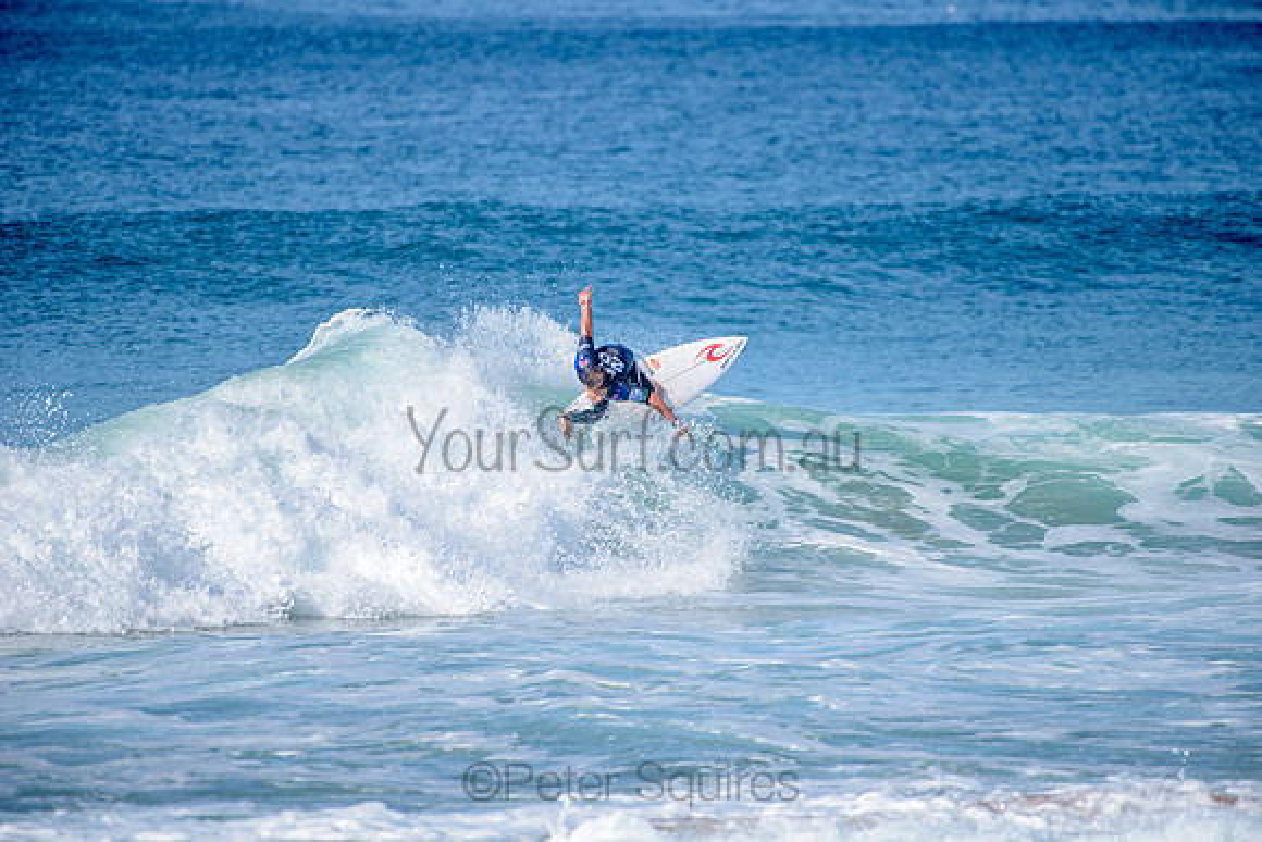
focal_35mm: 500
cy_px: 421
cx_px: 631
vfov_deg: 2.8
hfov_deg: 4.1
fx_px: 17531
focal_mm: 500
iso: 160
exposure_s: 1/2000
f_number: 5.6
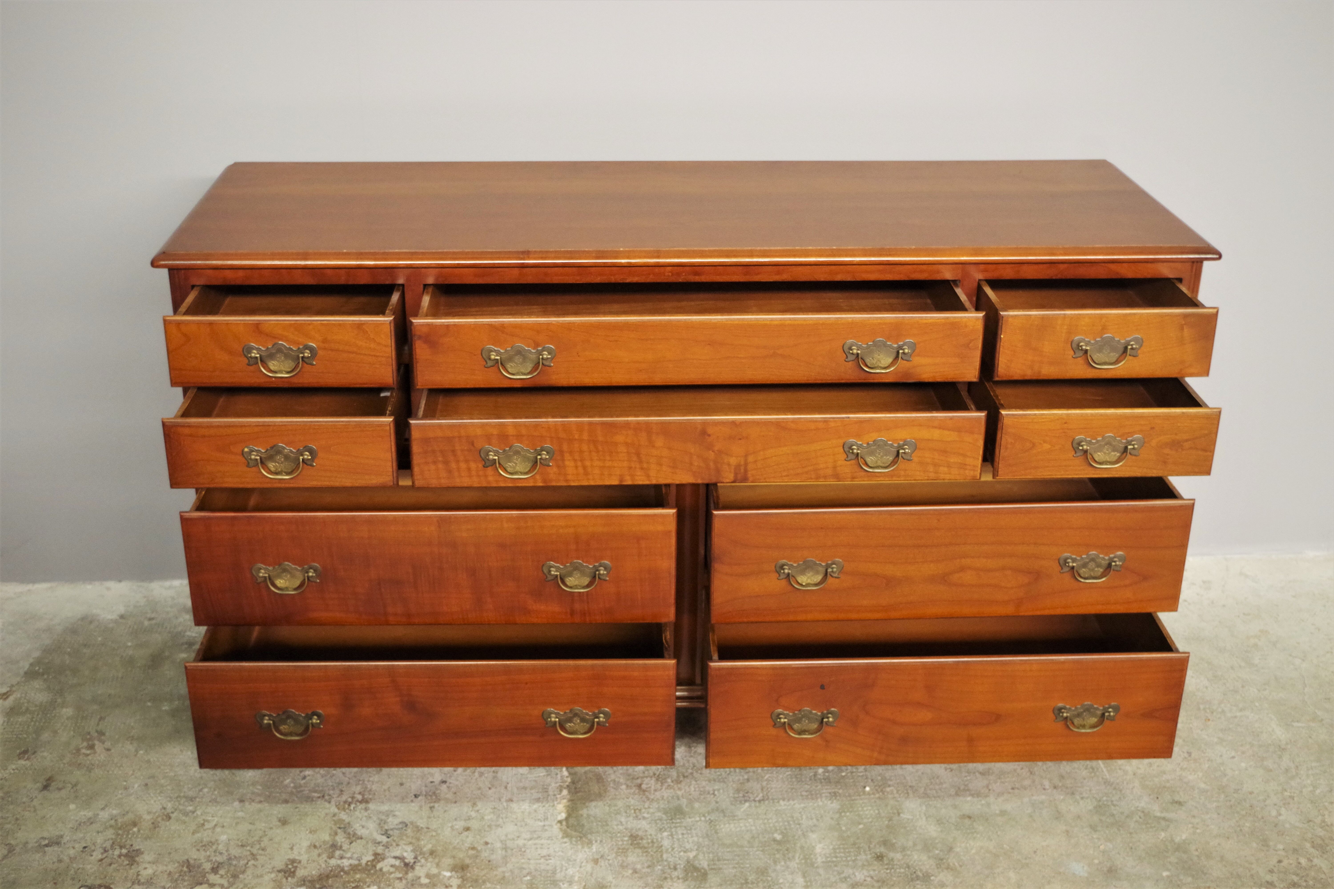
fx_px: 1556
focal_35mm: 42
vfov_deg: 31.9
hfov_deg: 46.4
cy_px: 444
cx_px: 667
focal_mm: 28.13
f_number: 4
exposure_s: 1/60
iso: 1600
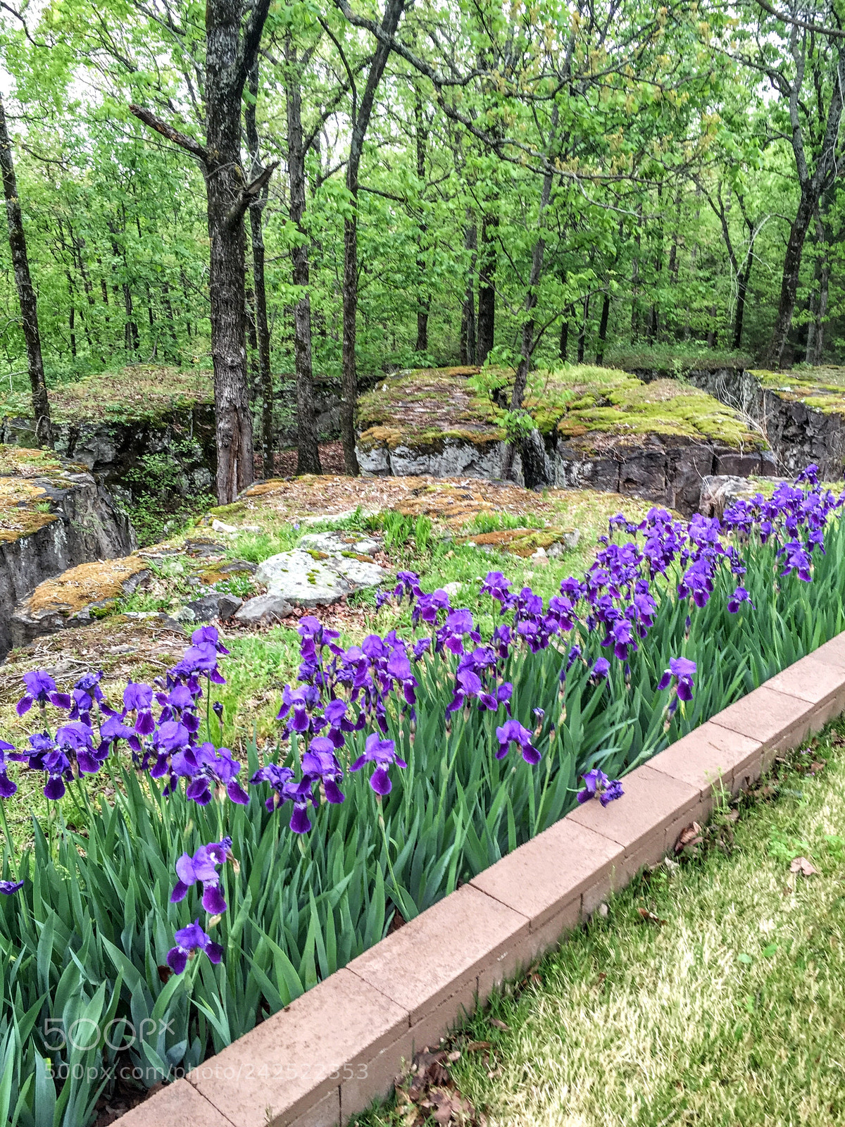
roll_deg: -0.9
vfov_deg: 61.7
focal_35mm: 29
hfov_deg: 48.2
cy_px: 564
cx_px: 422
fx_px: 944
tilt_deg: -16.0
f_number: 2.2
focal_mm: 4.15
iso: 40
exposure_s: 1/120
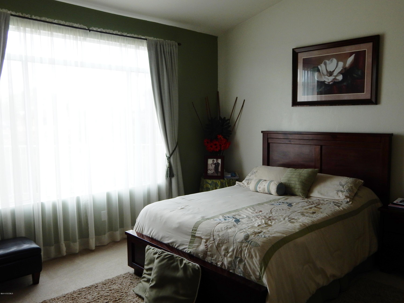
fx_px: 350
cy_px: 152
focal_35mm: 30
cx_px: 202
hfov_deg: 60.0
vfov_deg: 46.8
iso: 125
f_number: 4
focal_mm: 5.4
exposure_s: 1/80
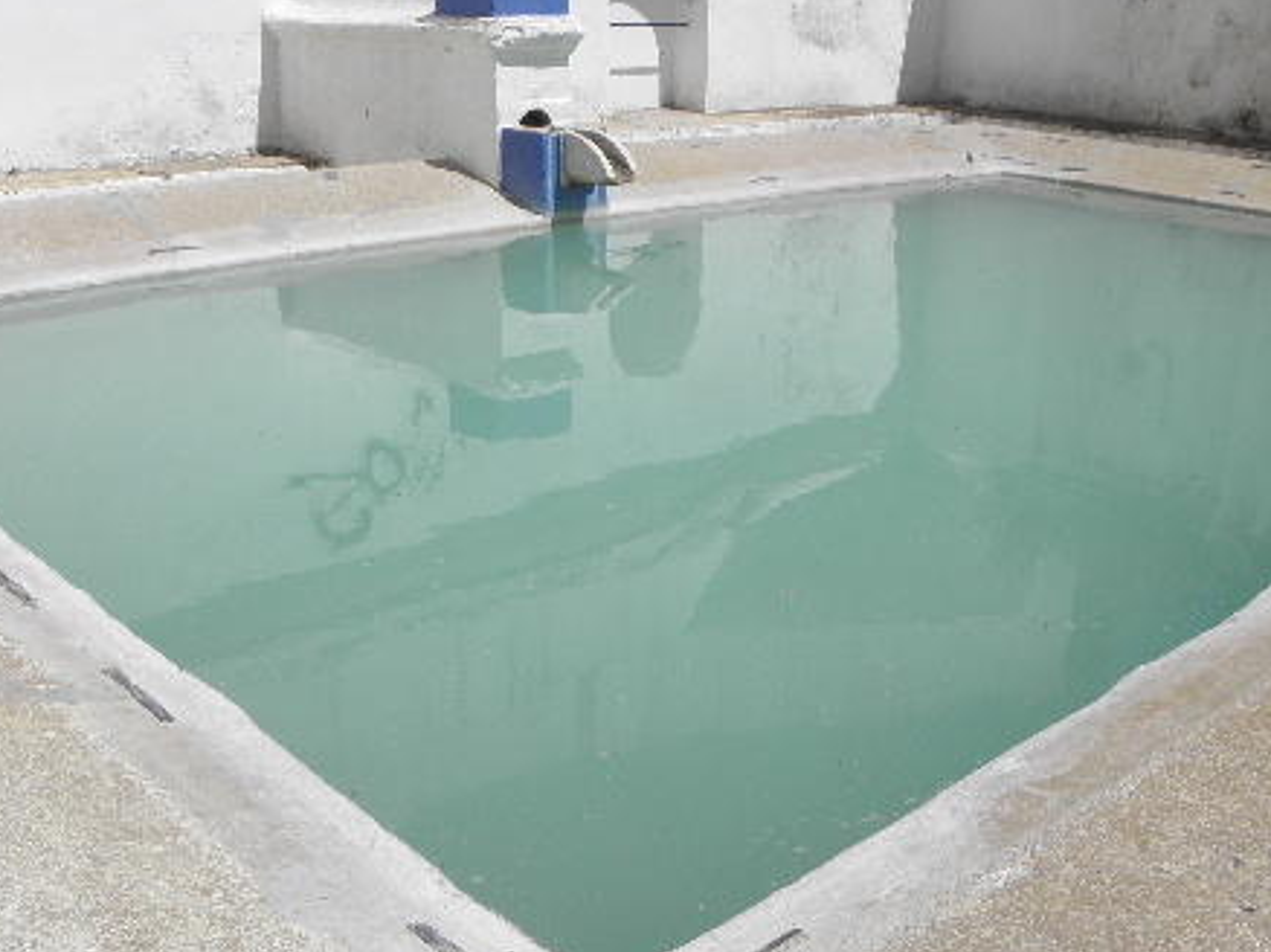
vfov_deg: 37.6
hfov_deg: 49.0
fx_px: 1394
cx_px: 676
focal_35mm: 38
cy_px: 566
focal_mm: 4.6
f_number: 5.6
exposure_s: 1/500
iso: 64
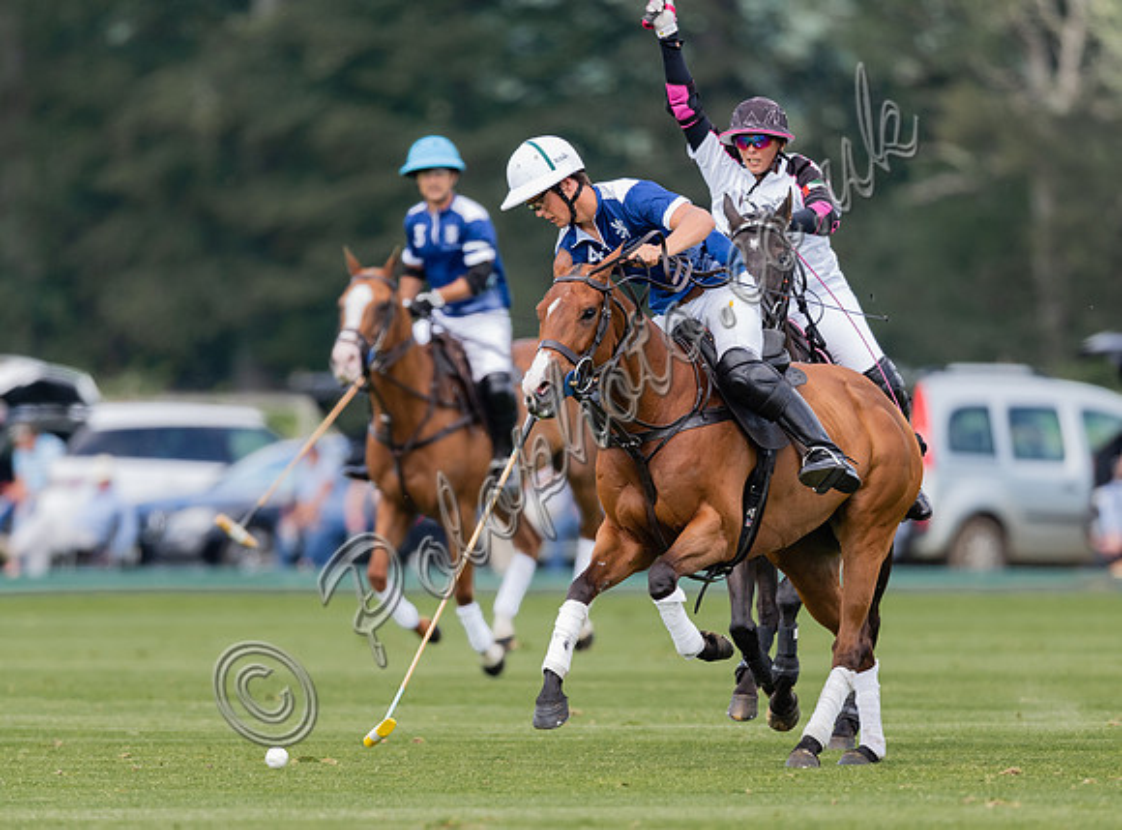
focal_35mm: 699
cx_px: 635
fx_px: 22535
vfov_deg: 2.1
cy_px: 516
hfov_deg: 2.9
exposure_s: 1/1000
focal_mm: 500
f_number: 4
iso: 400
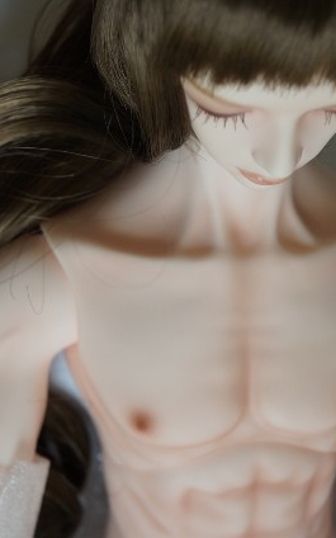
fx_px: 1183
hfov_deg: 16.2
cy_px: 269
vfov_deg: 25.6
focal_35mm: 81
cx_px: 145
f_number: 4.5
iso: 400
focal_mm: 35
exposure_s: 1/160
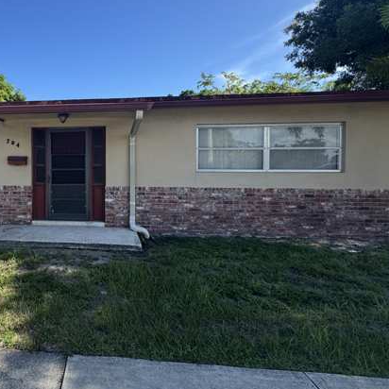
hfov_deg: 58.7
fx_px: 305
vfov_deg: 64.8
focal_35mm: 24
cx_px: 64
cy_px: 173
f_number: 2.2
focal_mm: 2.22
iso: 50
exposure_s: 1/631
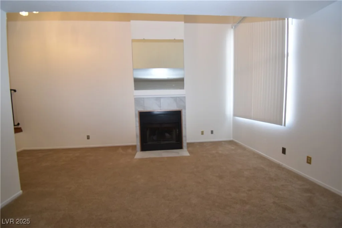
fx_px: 143
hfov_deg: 100.4
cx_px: 171
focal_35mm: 15
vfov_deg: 77.3
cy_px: 114
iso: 160
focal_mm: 10
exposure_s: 1/10
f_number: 4.5
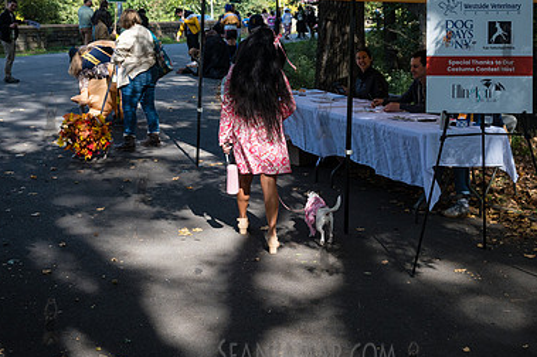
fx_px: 820
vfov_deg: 24.4
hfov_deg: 36.1
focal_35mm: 55
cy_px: 115
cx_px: 323
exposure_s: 1/2000
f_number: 5
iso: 1000
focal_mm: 34
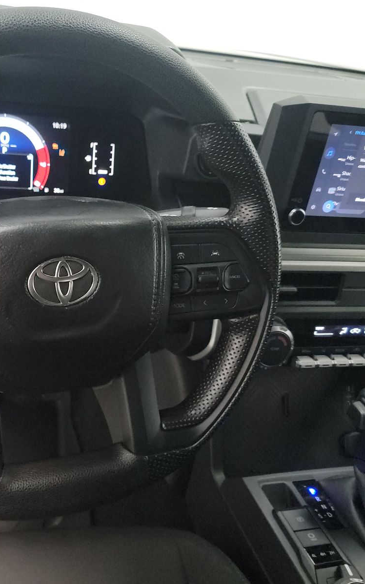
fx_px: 541
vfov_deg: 56.7
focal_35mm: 34
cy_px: 292
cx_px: 64
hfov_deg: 35.8
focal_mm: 6.7
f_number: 1.8
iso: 2171
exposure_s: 1/50
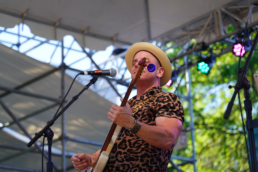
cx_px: 129
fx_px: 752
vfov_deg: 13.0
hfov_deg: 19.5
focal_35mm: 105
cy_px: 86
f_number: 4
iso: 100
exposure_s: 1/125
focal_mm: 105
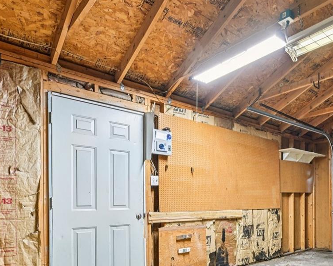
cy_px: 197
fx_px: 276
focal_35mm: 28
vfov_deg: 49.6
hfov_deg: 60.3
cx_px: 230
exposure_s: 1/2
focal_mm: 14
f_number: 11
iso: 400
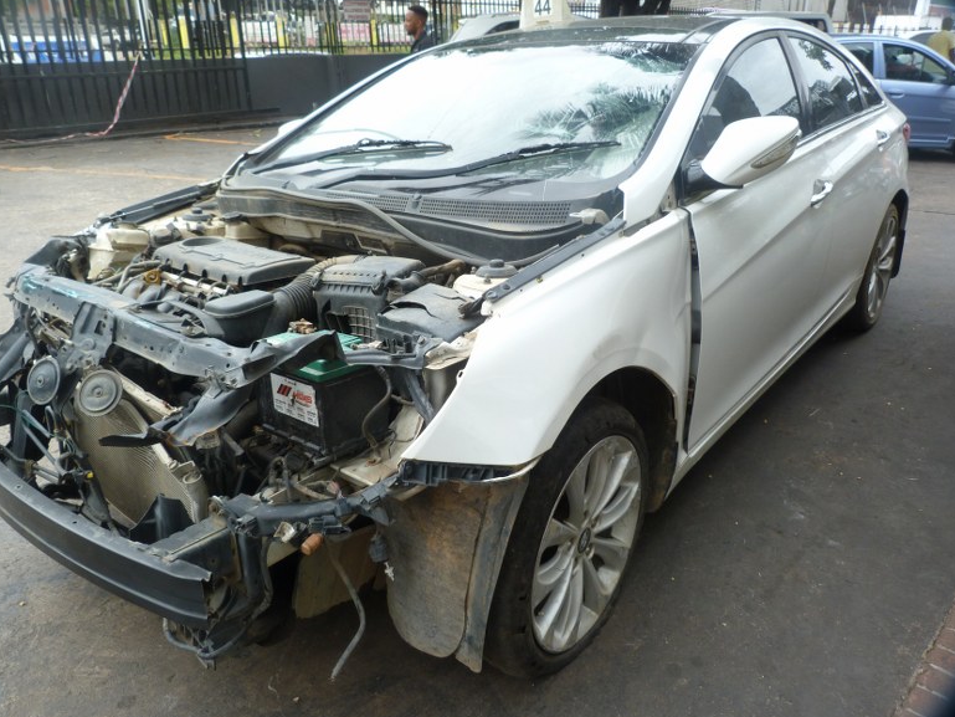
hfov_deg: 67.3
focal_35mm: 26
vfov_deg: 53.1
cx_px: 466
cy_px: 353
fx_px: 717
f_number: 3.6
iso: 80
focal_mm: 4.5
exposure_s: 1/125
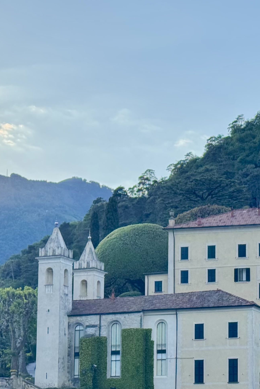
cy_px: 288
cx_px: 225
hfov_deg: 13.2
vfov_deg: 19.7
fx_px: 1116
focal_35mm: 103
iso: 64
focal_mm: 6.76
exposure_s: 1/1524
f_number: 1.78
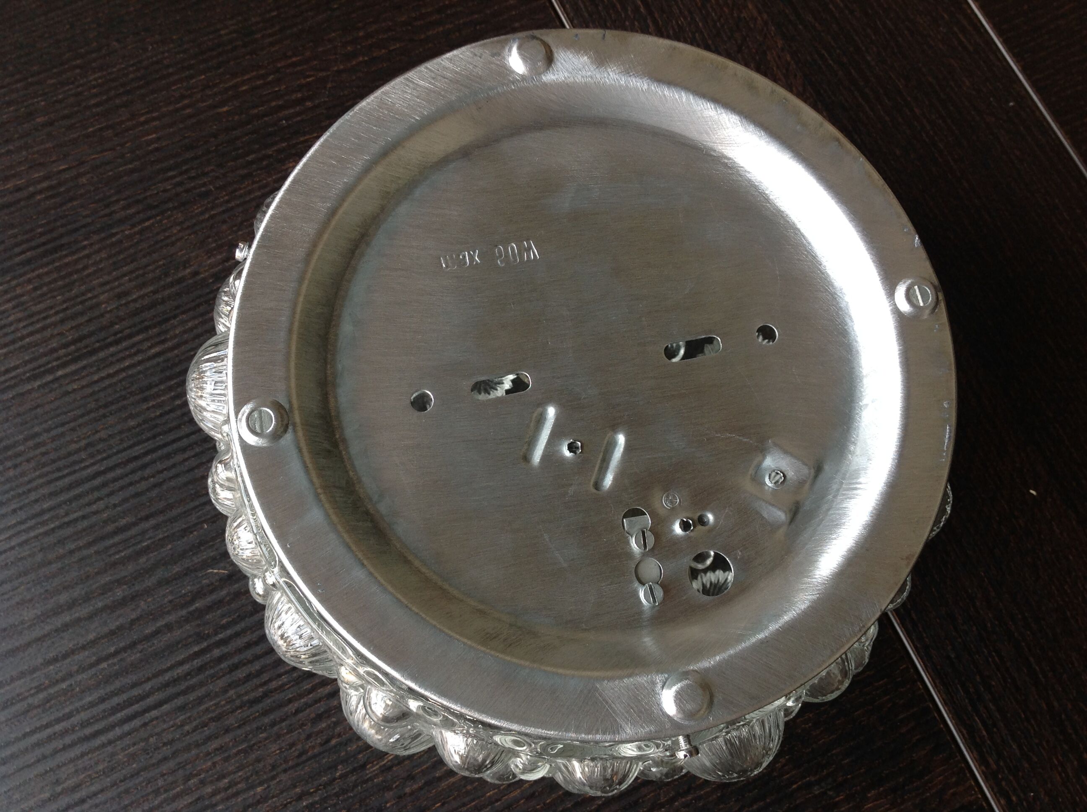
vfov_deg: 40.6
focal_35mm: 35
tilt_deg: -75.8
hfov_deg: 52.7
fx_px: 1097
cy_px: 406
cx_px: 544
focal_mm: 4.28
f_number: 2.4
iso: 64
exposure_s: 1/40
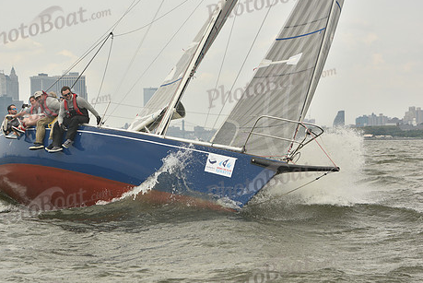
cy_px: 145
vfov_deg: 13.6
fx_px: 1188
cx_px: 159
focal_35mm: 101
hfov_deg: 20.2
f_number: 6.3
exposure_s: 1/800
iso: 250
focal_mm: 80
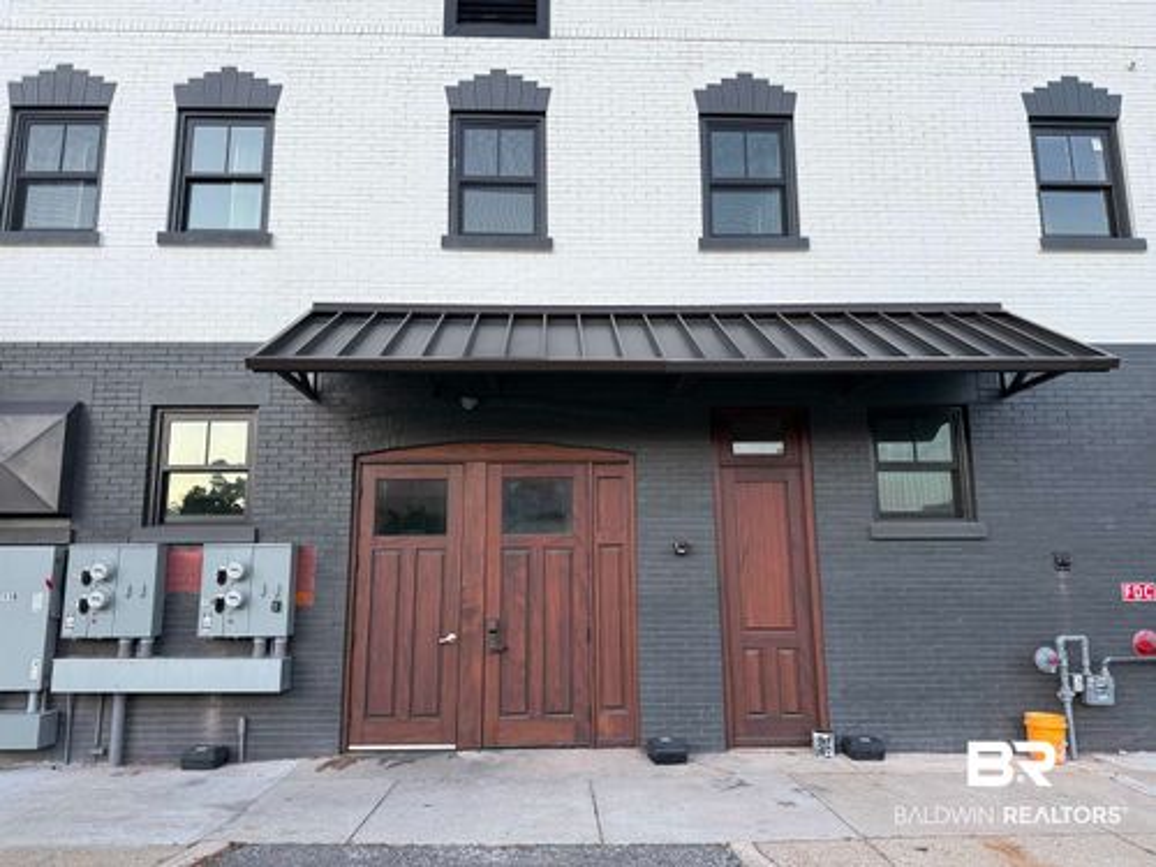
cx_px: 578
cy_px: 434
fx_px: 801
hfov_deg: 71.6
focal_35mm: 24
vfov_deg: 56.8
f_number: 1.78
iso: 160
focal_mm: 6.76
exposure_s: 1/120
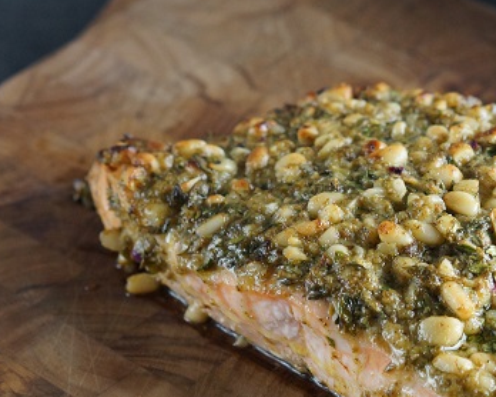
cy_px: 262
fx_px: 2377
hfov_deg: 11.8
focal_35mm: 162
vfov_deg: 9.5
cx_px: 460
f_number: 4
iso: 640
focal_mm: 50
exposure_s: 1/80
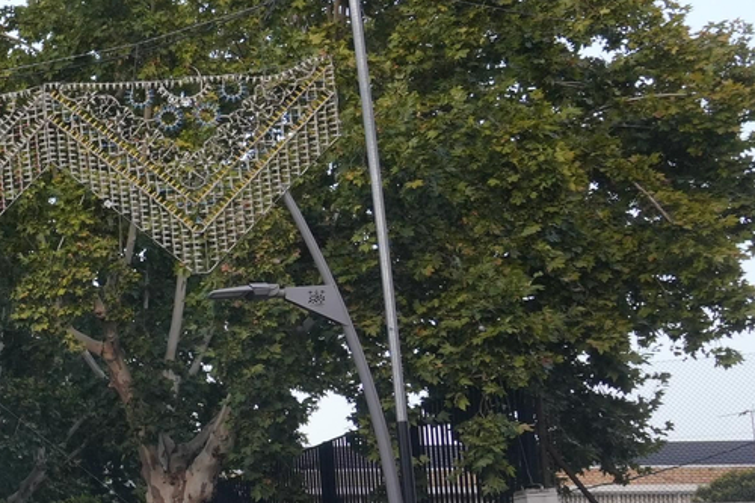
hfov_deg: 19.2
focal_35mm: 68
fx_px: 1426
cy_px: 529
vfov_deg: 19.3
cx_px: -716
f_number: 4
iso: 640
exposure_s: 1/250
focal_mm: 17
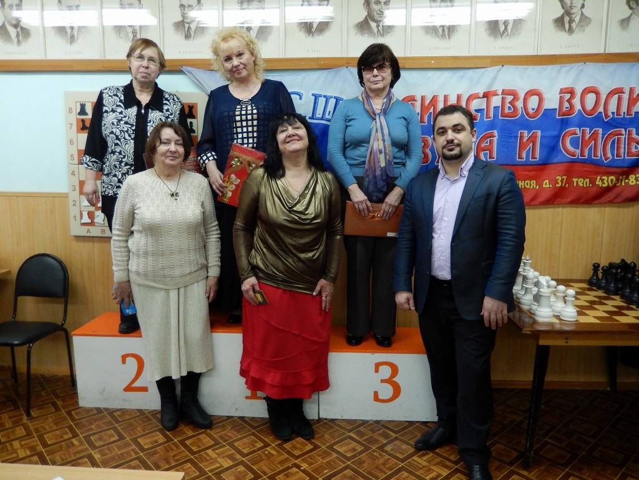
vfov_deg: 54.9
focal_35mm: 25
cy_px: 240
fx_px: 461
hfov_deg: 69.4
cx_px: 320
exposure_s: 1/30
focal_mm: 4.5
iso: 280
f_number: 3.4
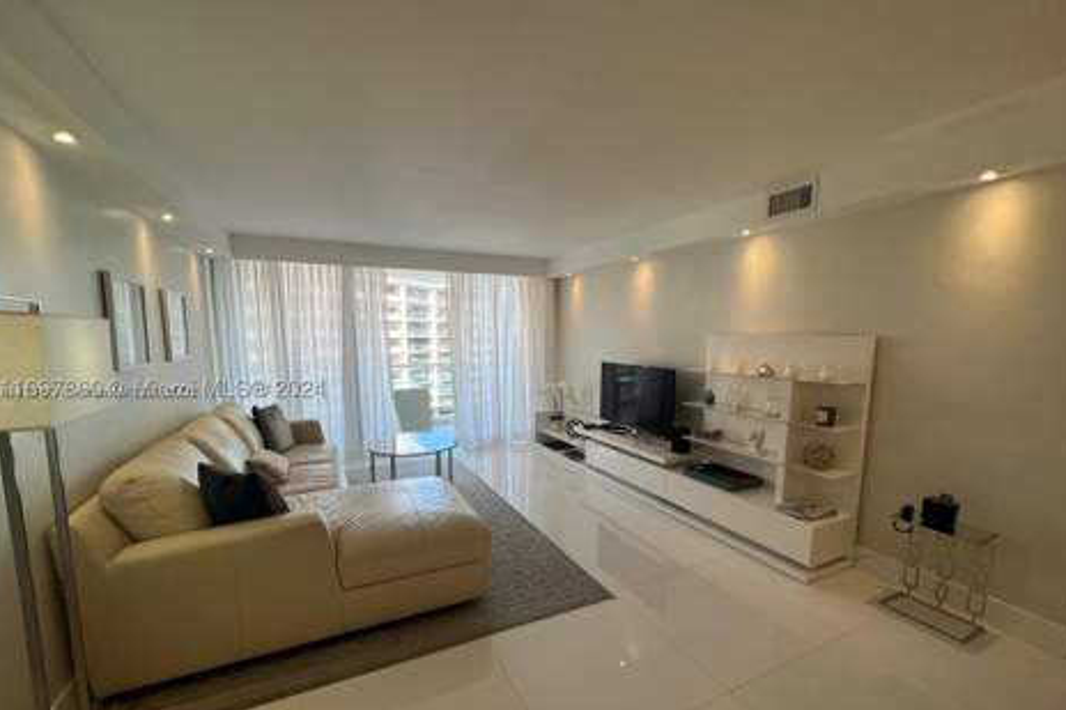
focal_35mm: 14
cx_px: 528
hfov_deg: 104.3
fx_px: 414
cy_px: 393
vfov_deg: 80.9
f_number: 1.8
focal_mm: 1.57
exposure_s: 1/194
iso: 32
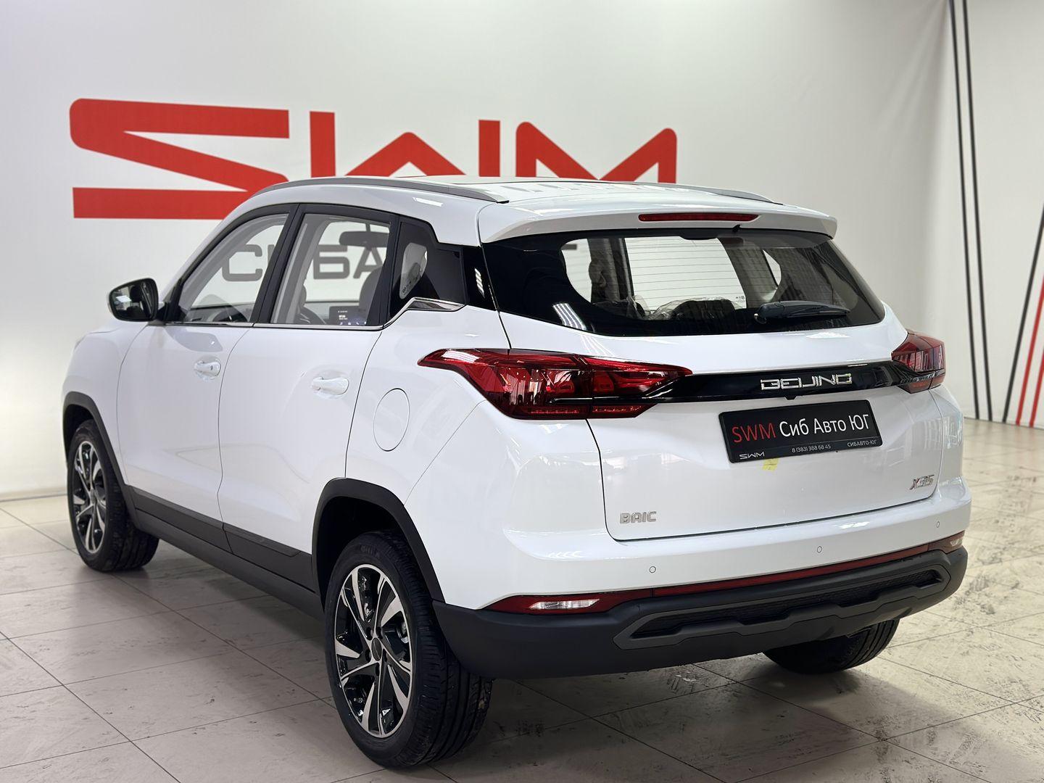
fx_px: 1448
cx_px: 522
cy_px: 392
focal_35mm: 48
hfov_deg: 39.7
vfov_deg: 30.3
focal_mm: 6.86
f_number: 1.78
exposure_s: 1/100
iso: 80
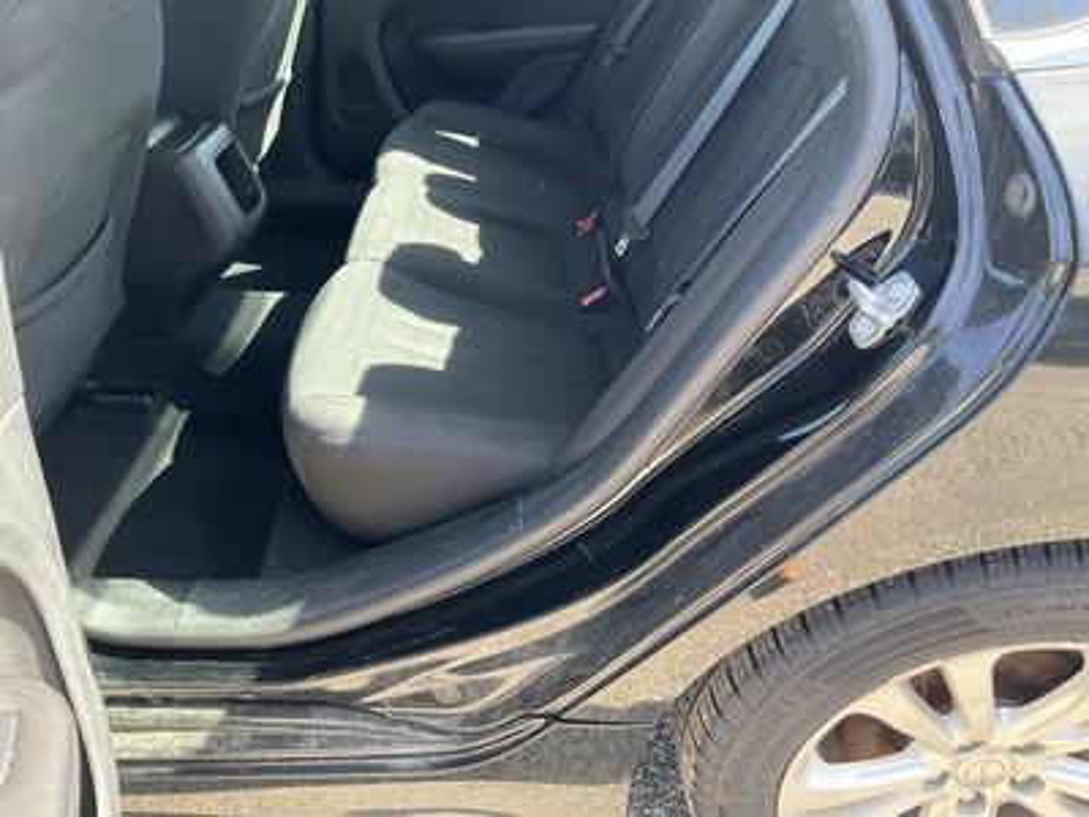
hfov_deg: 61.7
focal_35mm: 29
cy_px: 408
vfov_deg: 48.2
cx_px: 544
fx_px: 912
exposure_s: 1/122
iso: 50
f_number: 1.8
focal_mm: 3
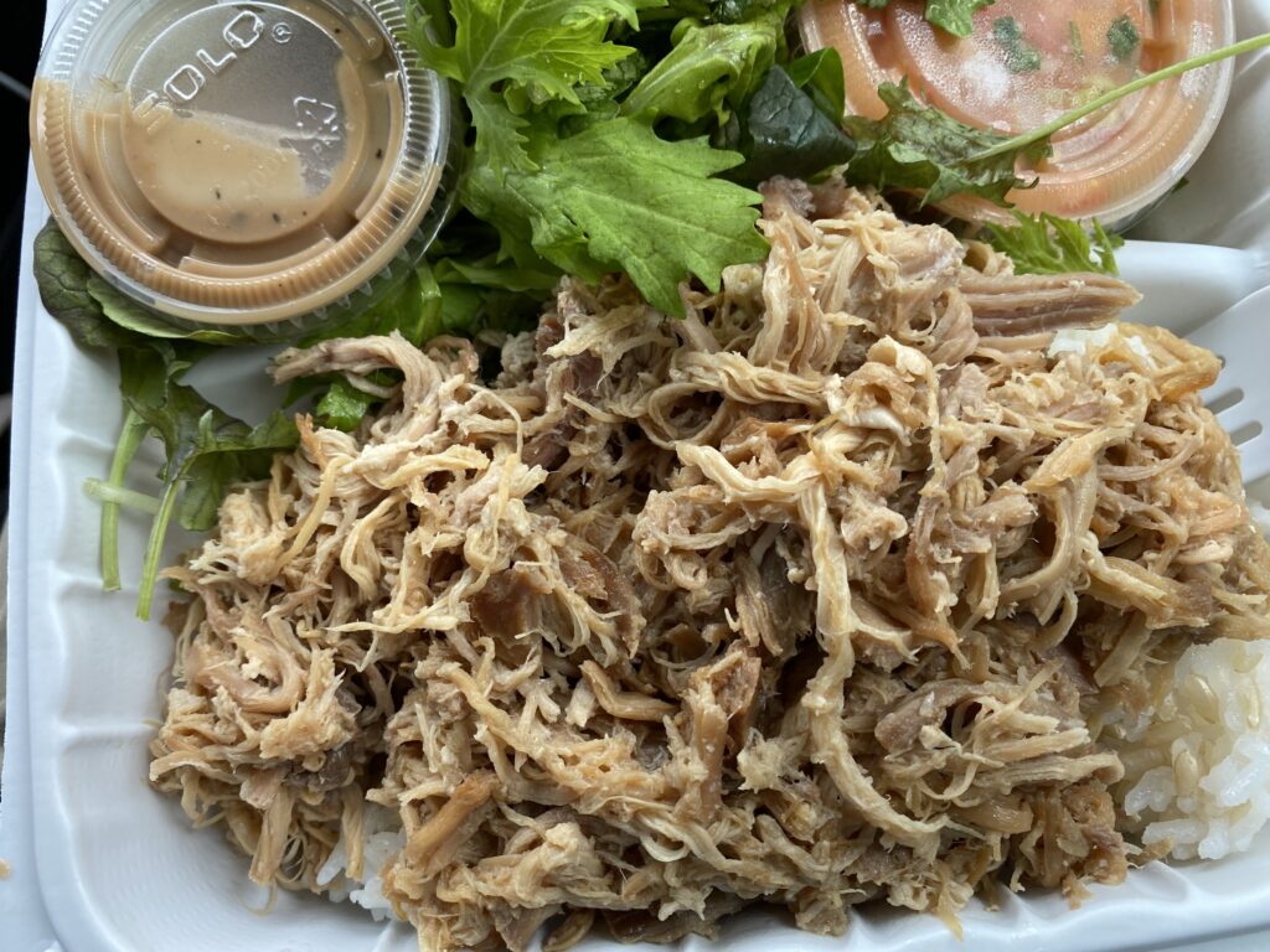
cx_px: 635
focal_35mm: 26
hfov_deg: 67.3
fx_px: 954
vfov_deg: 53.1
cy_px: 476
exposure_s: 1/210
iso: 32
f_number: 1.8
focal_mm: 4.25
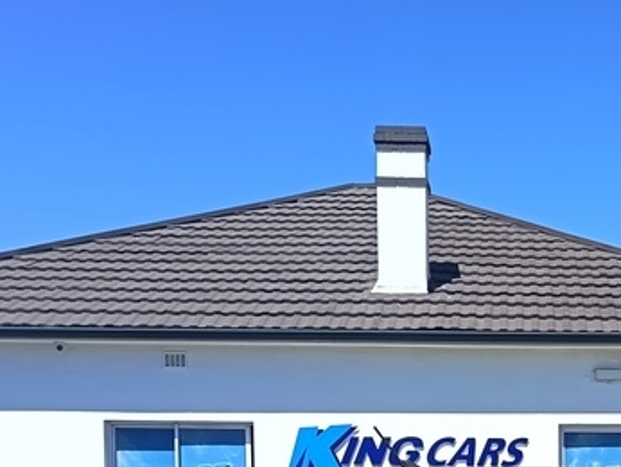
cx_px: 573
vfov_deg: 19.3
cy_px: 596
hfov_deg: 26.4
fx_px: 1275
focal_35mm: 71
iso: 100
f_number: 1.75
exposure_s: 1/765
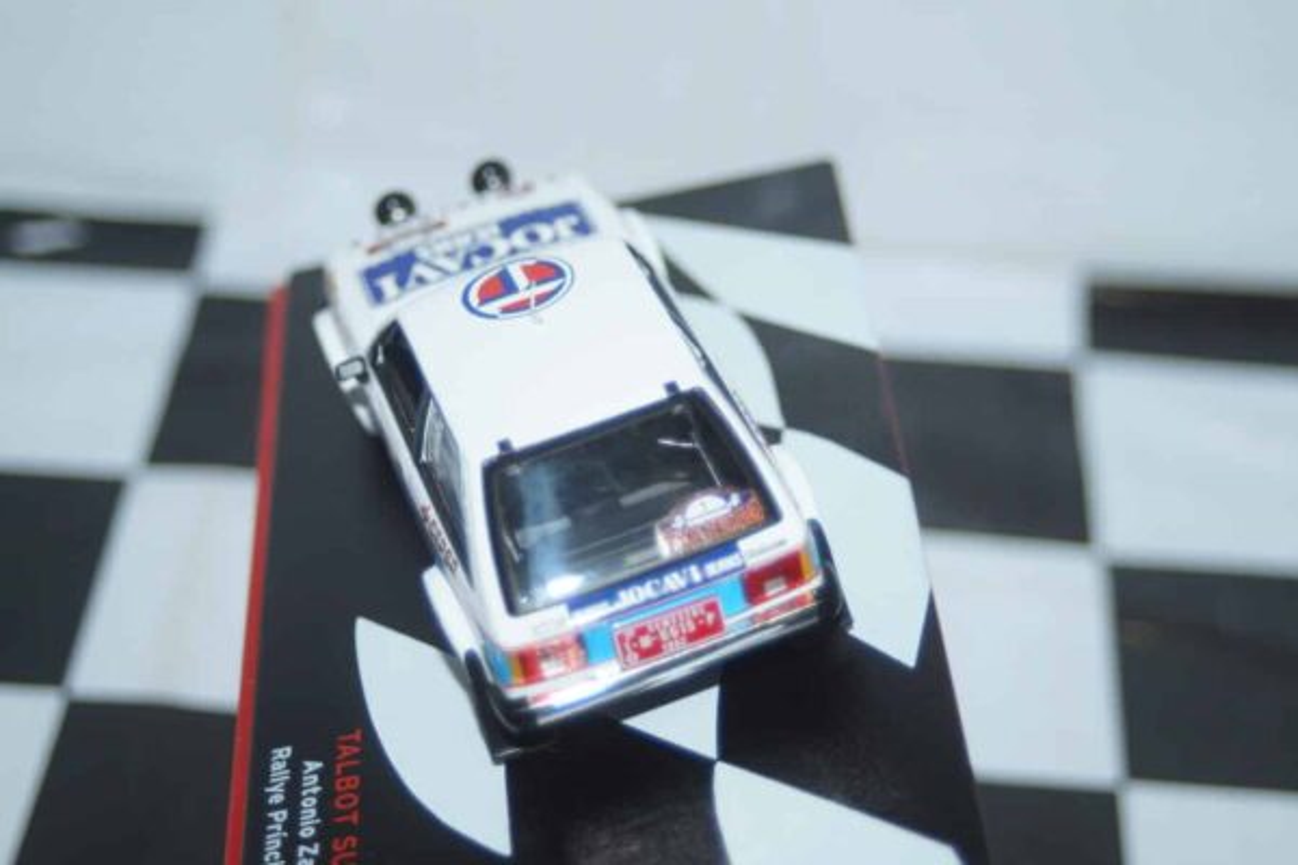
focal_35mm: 82
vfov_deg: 16.6
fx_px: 2974
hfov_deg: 24.6
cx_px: 649
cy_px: 432
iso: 200
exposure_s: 1/125
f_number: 5
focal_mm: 55
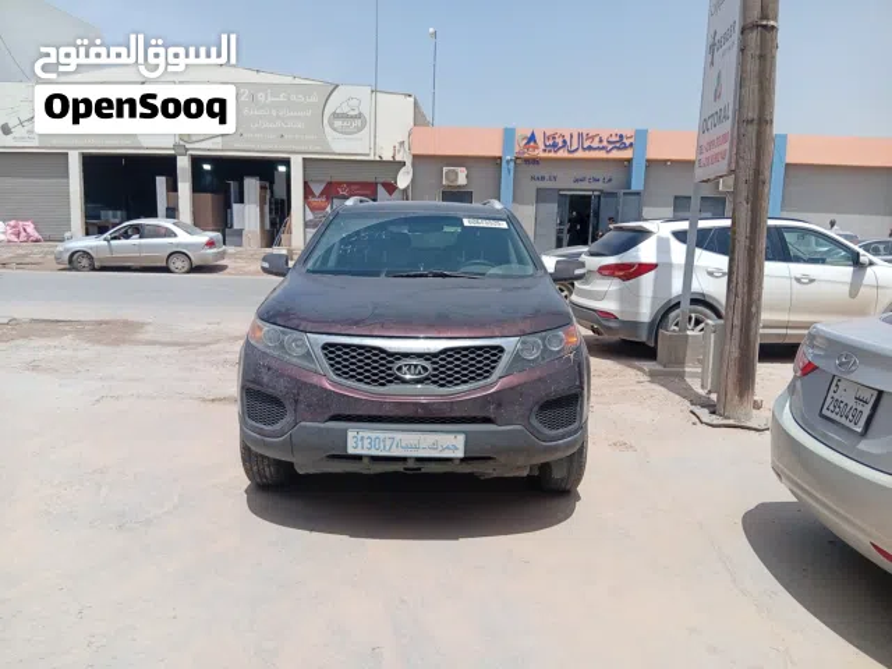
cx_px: 446
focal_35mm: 26
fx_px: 670
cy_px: 334
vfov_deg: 53.1
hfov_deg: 67.3
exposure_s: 1/799
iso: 51
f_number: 1.8
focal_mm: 3.96
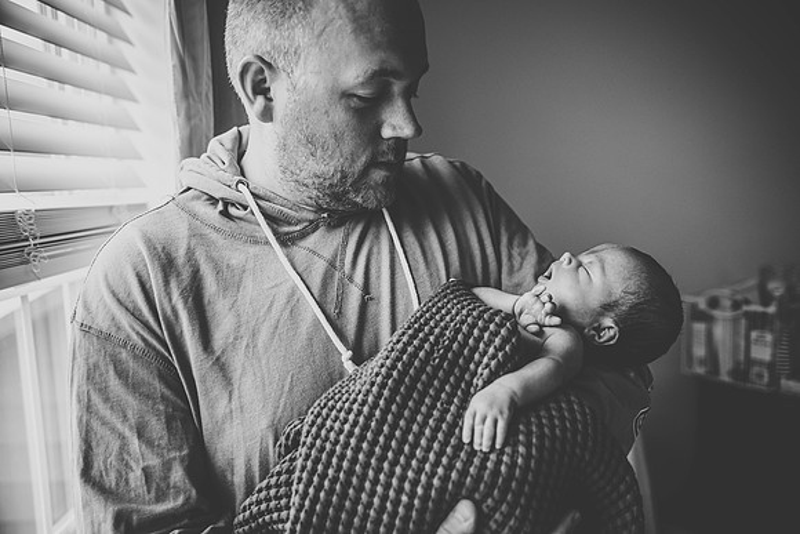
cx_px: 400
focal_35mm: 35
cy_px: 267
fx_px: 778
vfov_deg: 37.9
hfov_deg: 54.4
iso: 800
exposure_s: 1/160
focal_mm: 35
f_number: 2.8
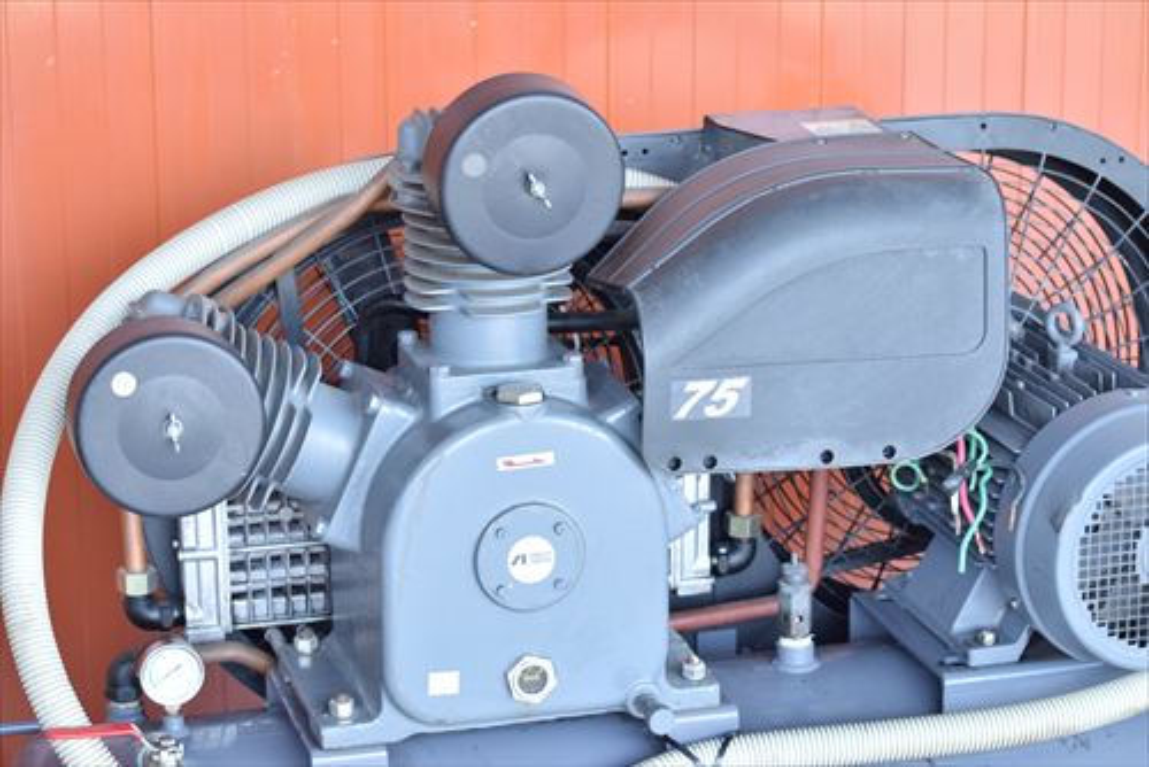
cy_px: 384
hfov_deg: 24.6
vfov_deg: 16.6
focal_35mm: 82
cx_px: 574
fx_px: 2635
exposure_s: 1/200
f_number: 6.3
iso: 1250
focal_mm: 55
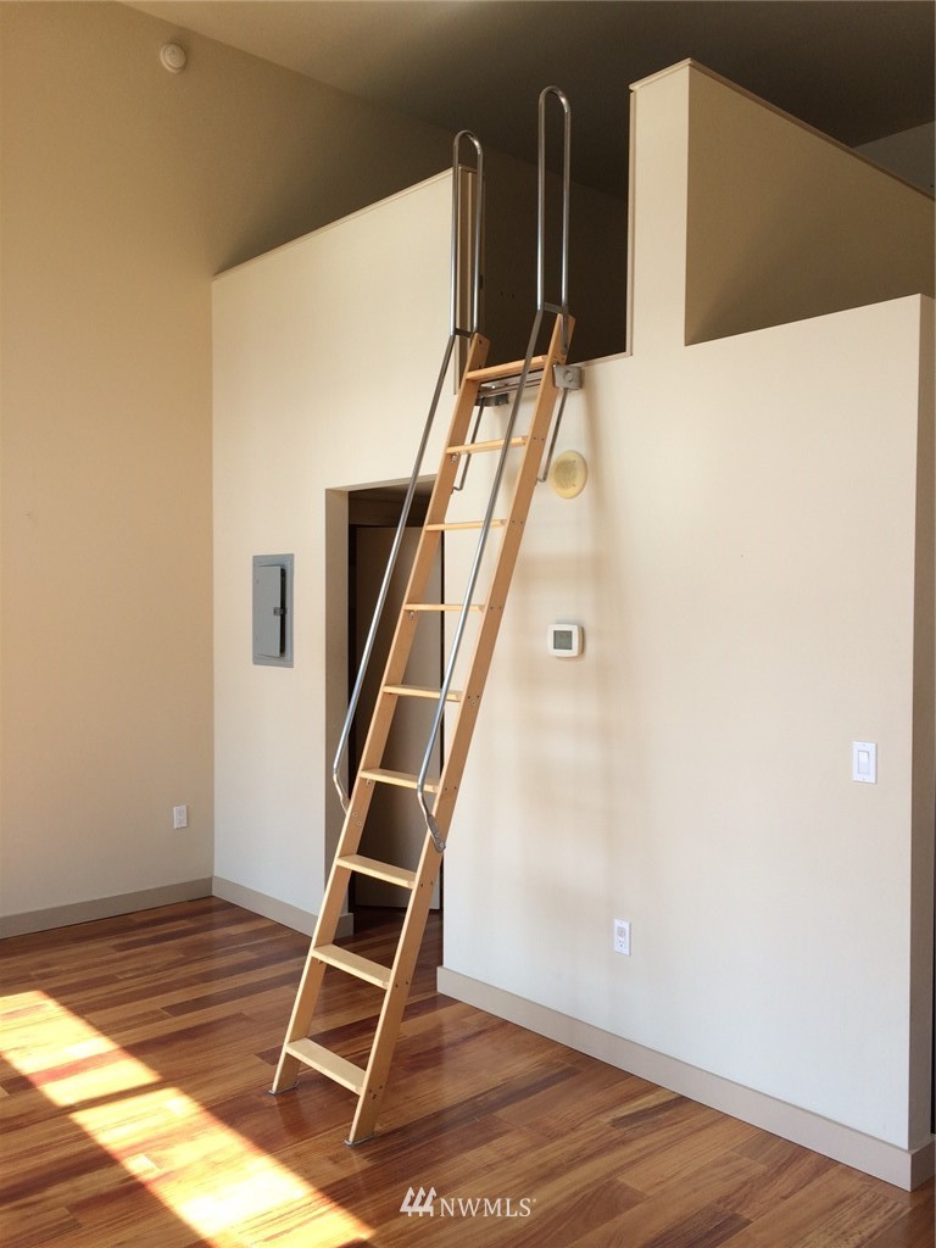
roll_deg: -1.1
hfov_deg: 48.2
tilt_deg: -0.4
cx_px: 468
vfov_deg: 61.7
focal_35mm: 29
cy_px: 624
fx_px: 1046
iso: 32
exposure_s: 1/175
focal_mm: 4.15
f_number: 2.2
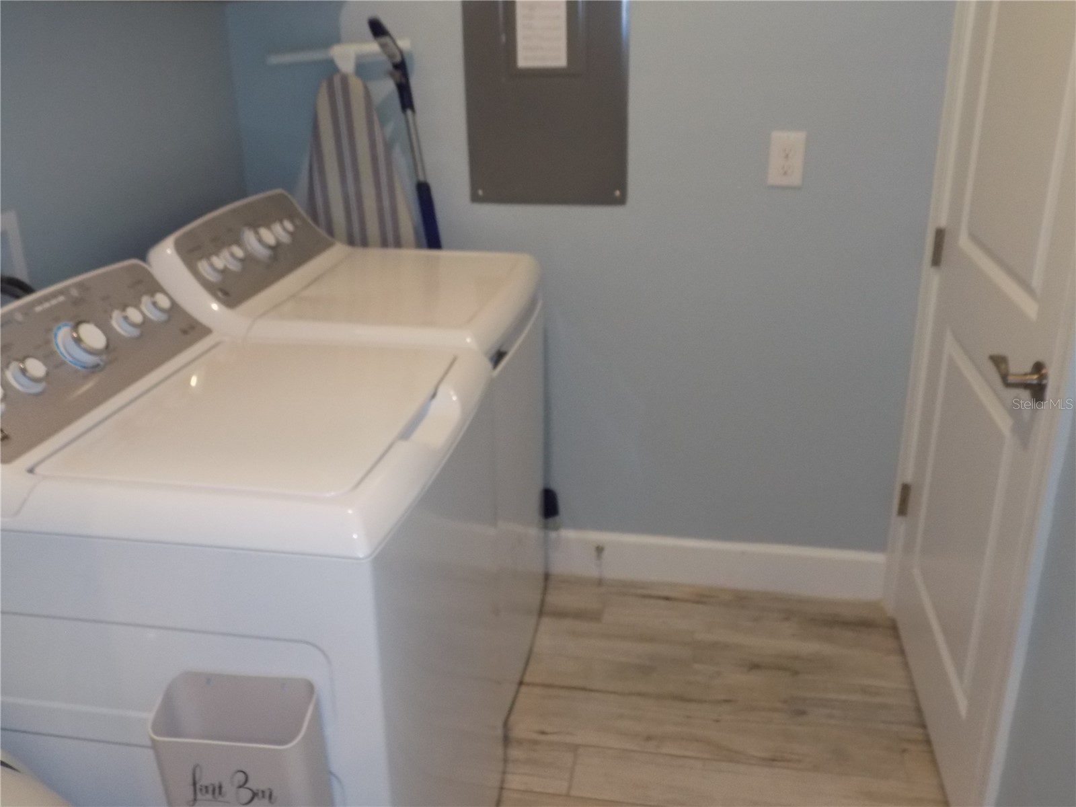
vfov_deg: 46.8
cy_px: 404
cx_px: 538
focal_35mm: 30
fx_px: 933
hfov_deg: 60.0
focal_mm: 5.3
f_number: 3.3
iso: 320
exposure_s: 1/30
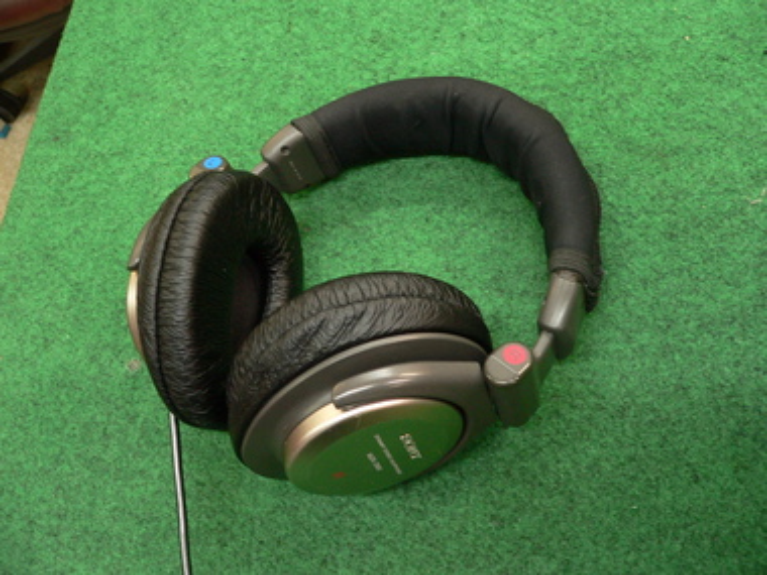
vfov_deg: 39.7
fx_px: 798
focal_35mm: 36
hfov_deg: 51.4
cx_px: 384
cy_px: 288
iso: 200
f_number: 2.8
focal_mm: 6
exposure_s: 1/13
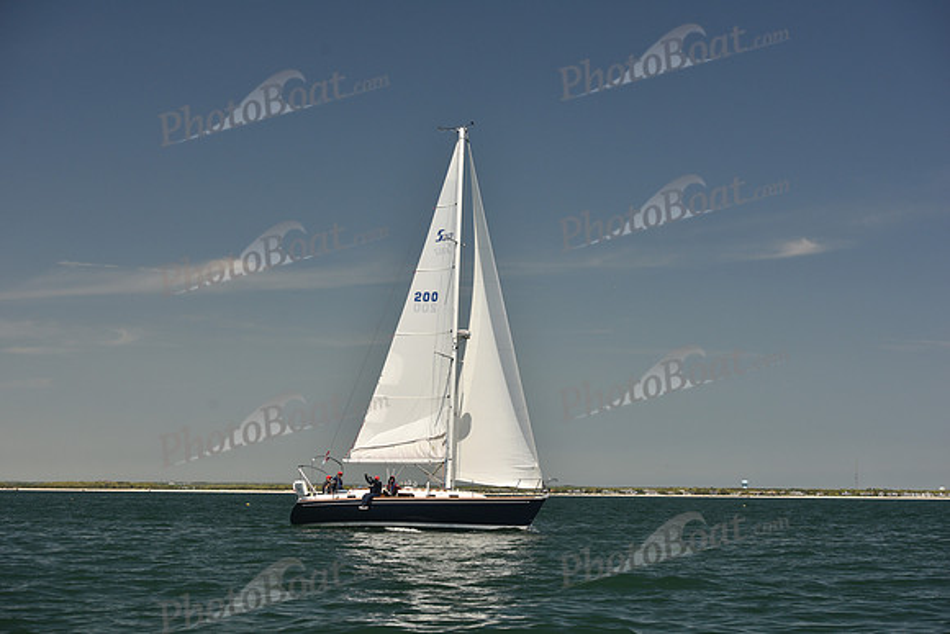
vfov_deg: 17.5
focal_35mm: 78
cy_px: 317
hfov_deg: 26.0
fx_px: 2059
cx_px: 475
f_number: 6.3
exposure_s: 1/800
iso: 250
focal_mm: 78
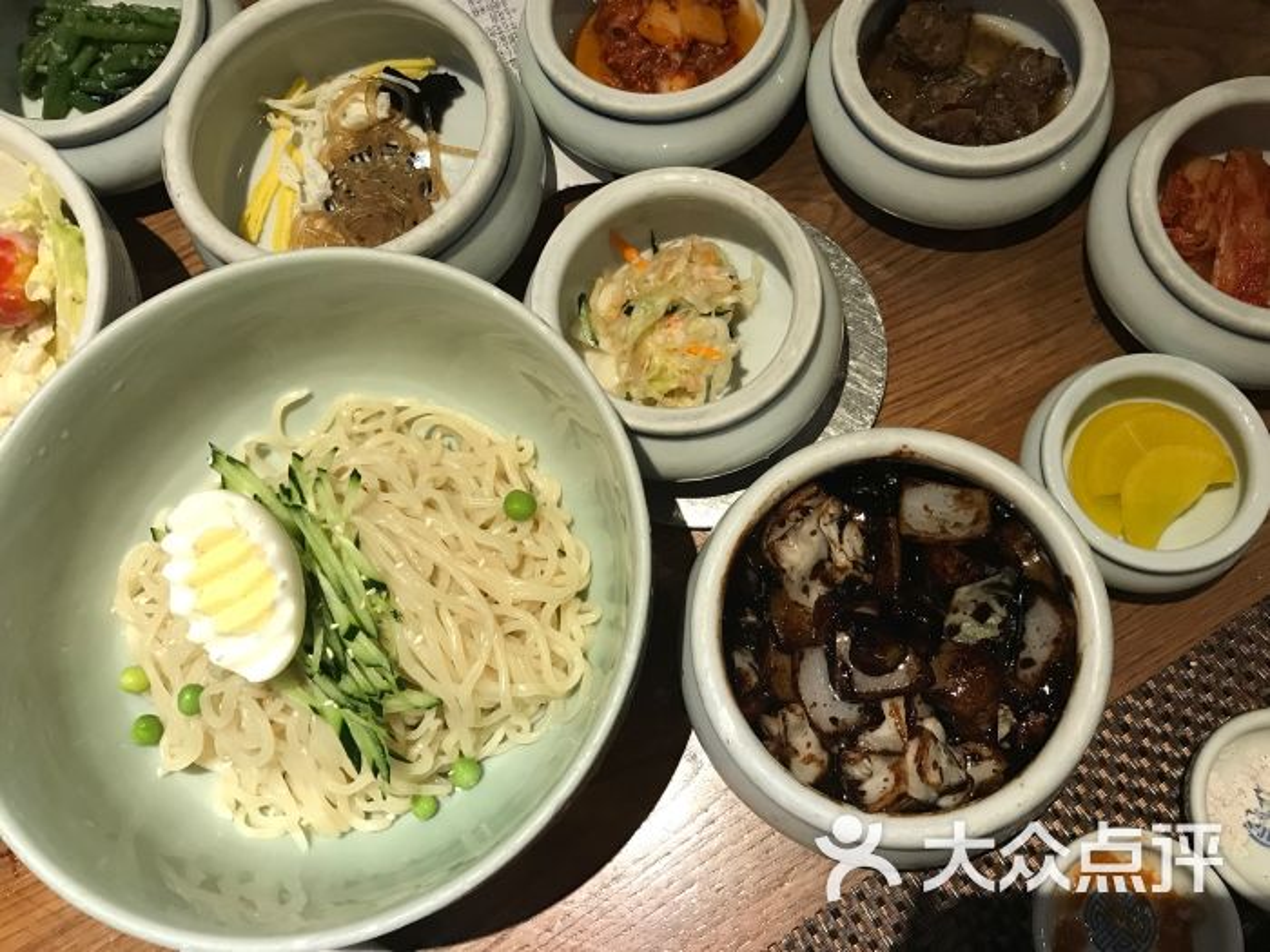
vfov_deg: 49.7
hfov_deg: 63.4
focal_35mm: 28
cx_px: 635
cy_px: 476
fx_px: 1027
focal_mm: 3.99
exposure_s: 1/17
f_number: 1.8
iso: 50
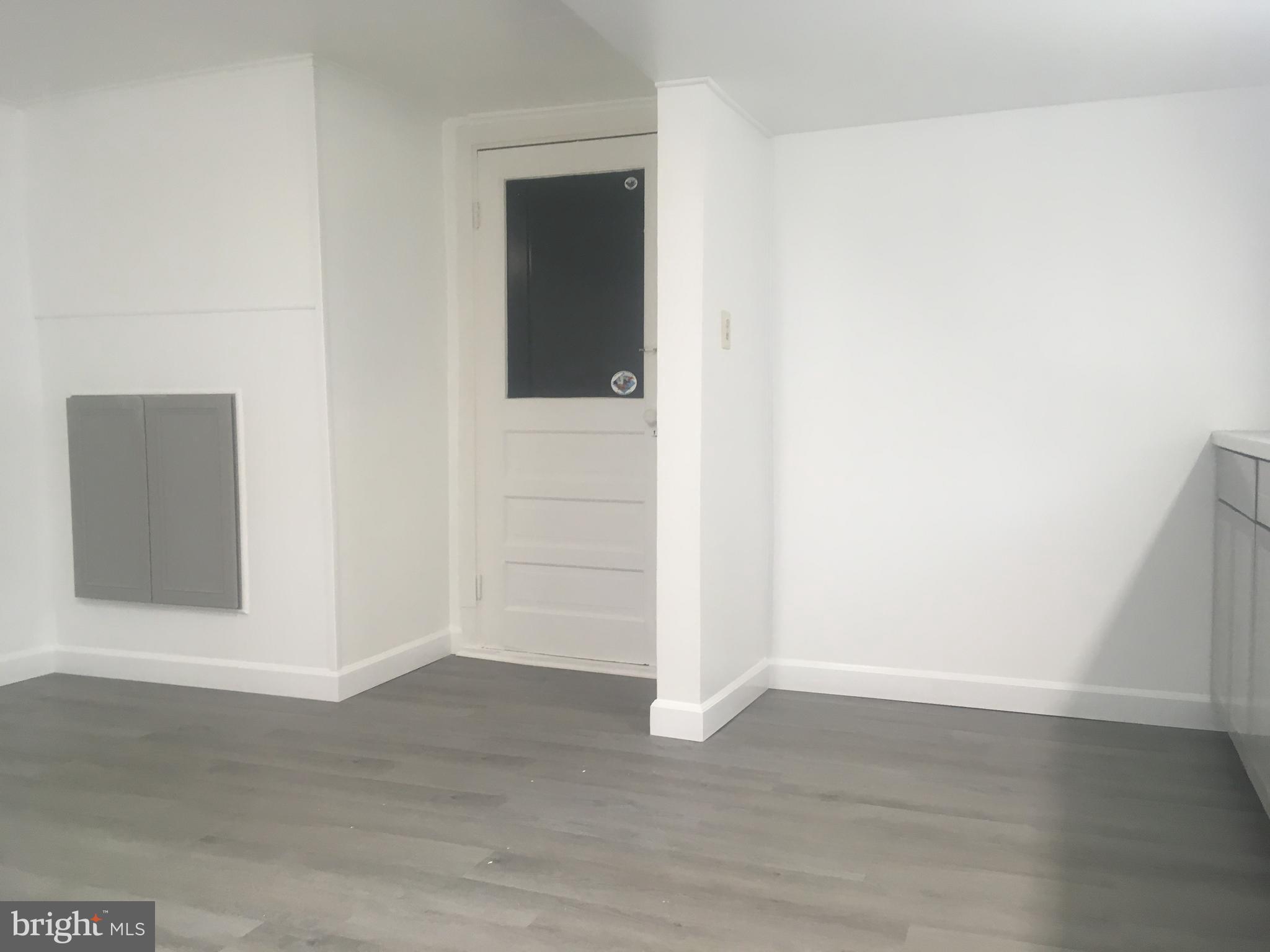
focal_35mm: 29
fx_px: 1064
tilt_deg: -5.4
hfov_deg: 61.7
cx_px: 635
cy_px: 476
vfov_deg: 48.2
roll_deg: +0.2
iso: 50
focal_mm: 4.15
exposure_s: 1/30
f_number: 2.2
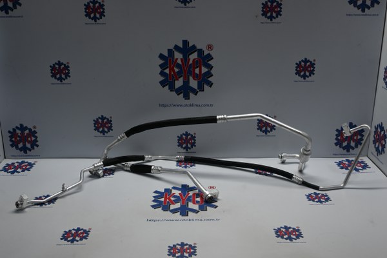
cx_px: 194
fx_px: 451
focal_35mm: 42
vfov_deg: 31.9
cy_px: 129
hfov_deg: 46.4
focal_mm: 28
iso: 220
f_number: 4.5
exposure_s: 1/50
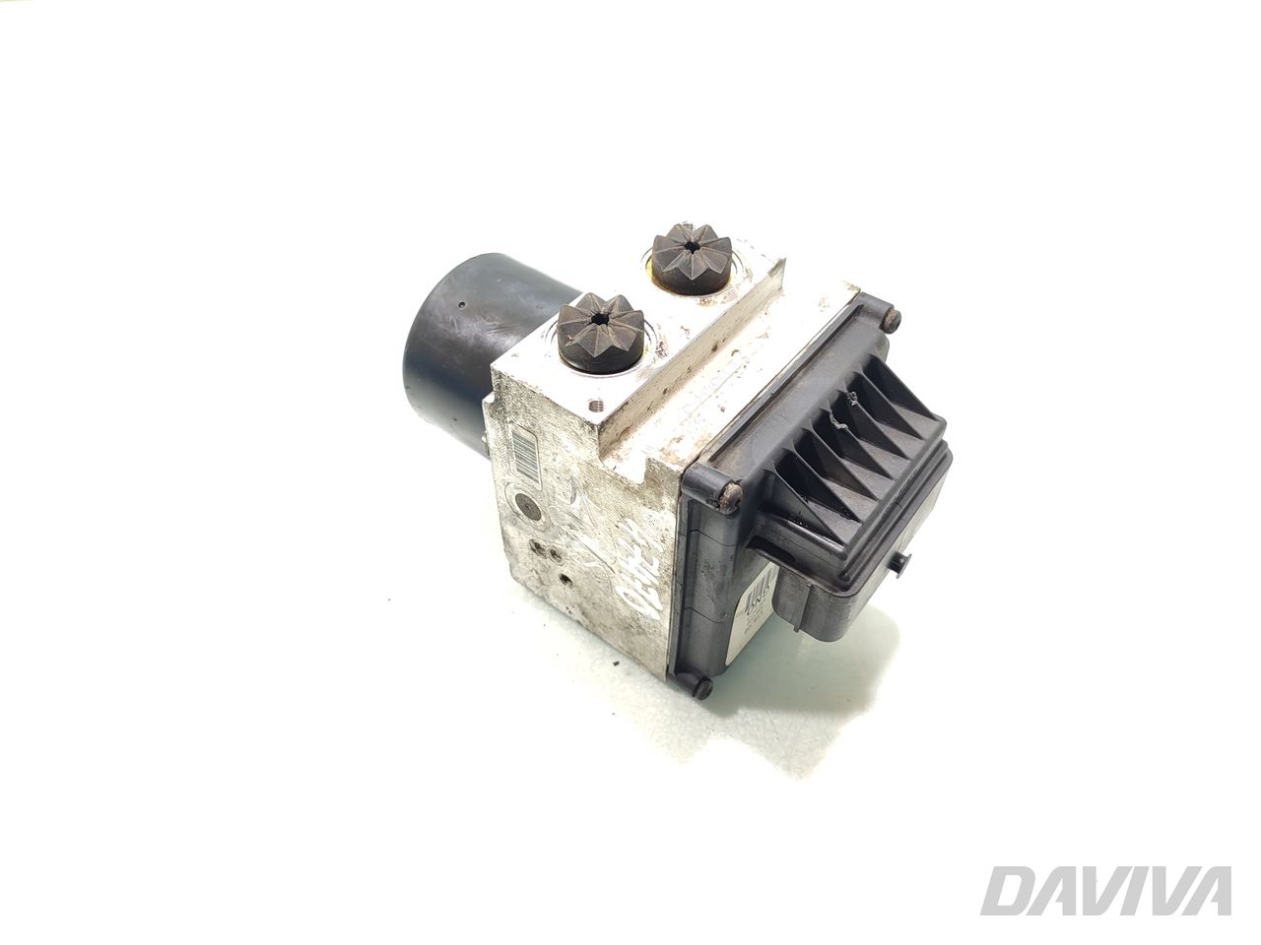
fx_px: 874
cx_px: 630
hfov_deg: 71.6
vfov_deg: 56.8
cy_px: 472
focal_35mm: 24
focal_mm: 5.89
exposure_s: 1/100
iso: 320
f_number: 1.89
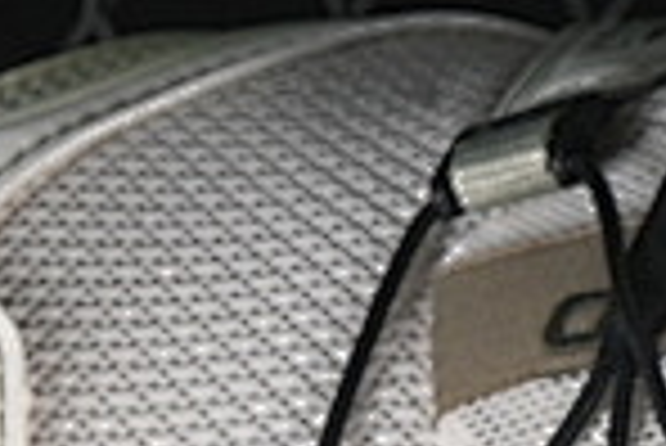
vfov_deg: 2.5
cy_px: 1113
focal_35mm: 546
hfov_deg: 3.7
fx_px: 10111
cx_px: 1174
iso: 160
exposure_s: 1/80
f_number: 7.1
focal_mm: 50
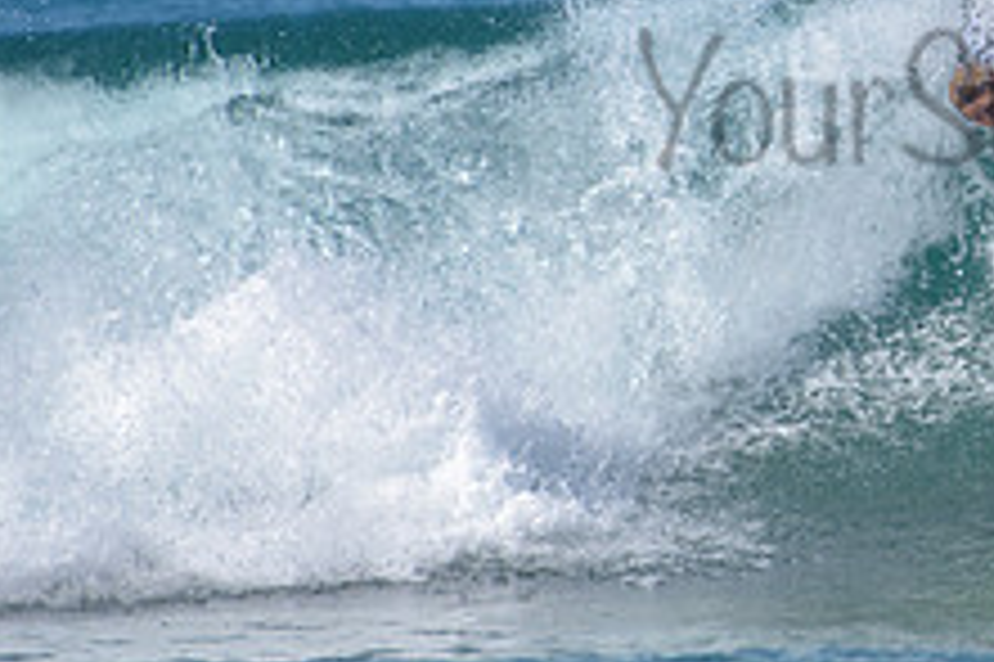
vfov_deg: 1.0
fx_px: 36281
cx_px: 1102
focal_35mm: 1315
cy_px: 61
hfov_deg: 1.6
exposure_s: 1/2000
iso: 160
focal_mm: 500
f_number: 5.6
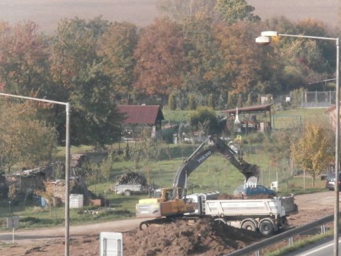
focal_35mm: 304
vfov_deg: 4.9
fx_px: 2995
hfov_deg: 6.5
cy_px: 156
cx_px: 180
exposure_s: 1/160
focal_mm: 42
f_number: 15
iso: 800
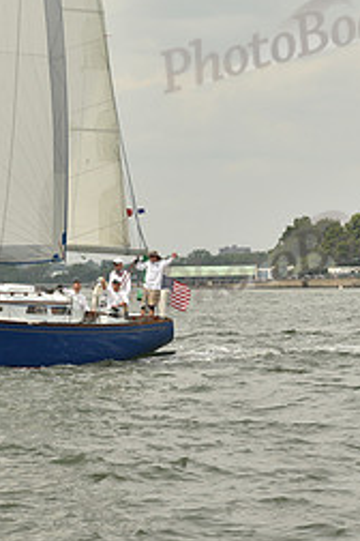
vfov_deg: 10.8
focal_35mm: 189
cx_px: 50
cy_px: -43
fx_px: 2835
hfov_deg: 7.3
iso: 250
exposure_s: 1/640
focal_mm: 82
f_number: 11
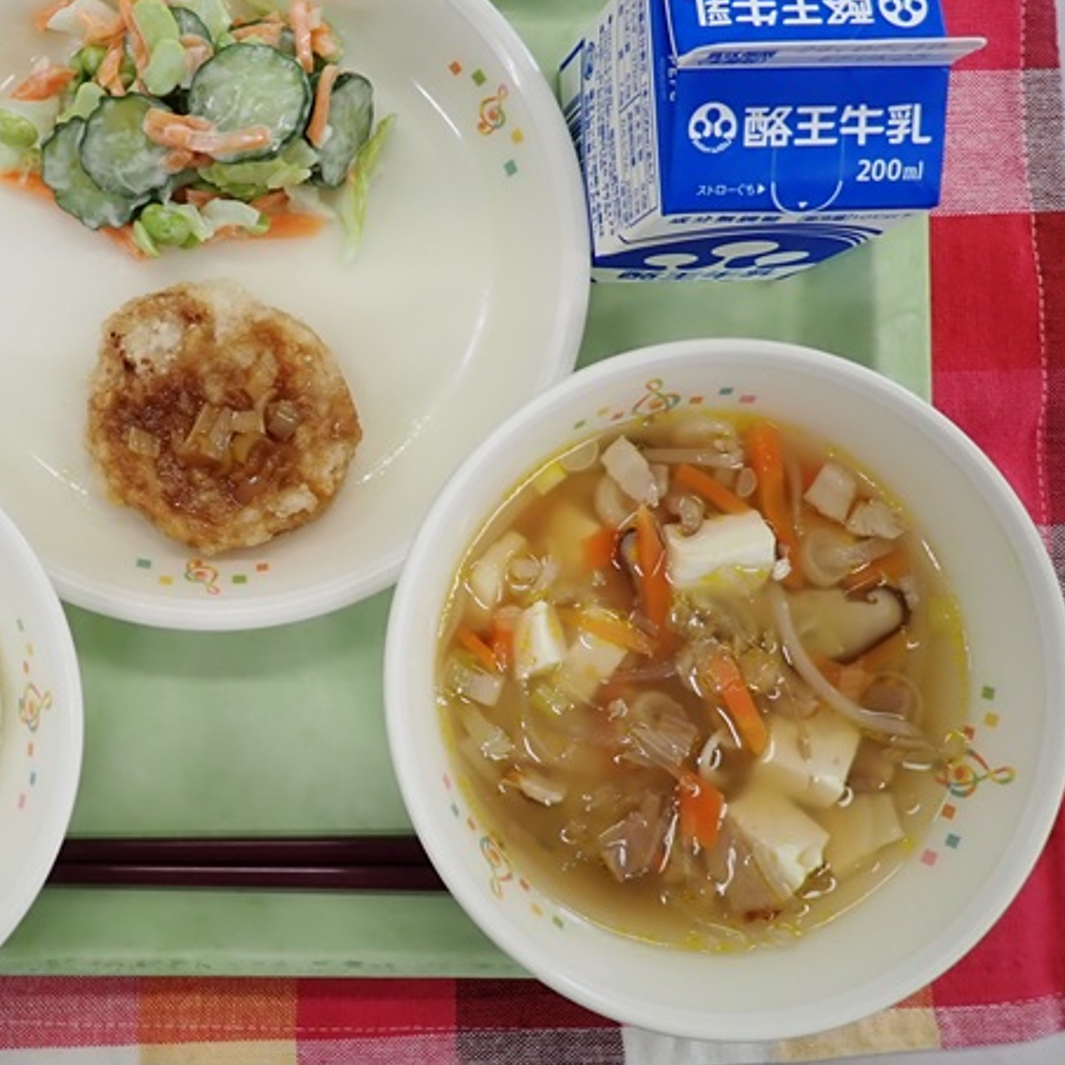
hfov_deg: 41.3
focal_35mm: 39
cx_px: 235
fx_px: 1358
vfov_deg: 42.7
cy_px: 444
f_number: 2
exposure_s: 1/125
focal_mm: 4.5
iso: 100
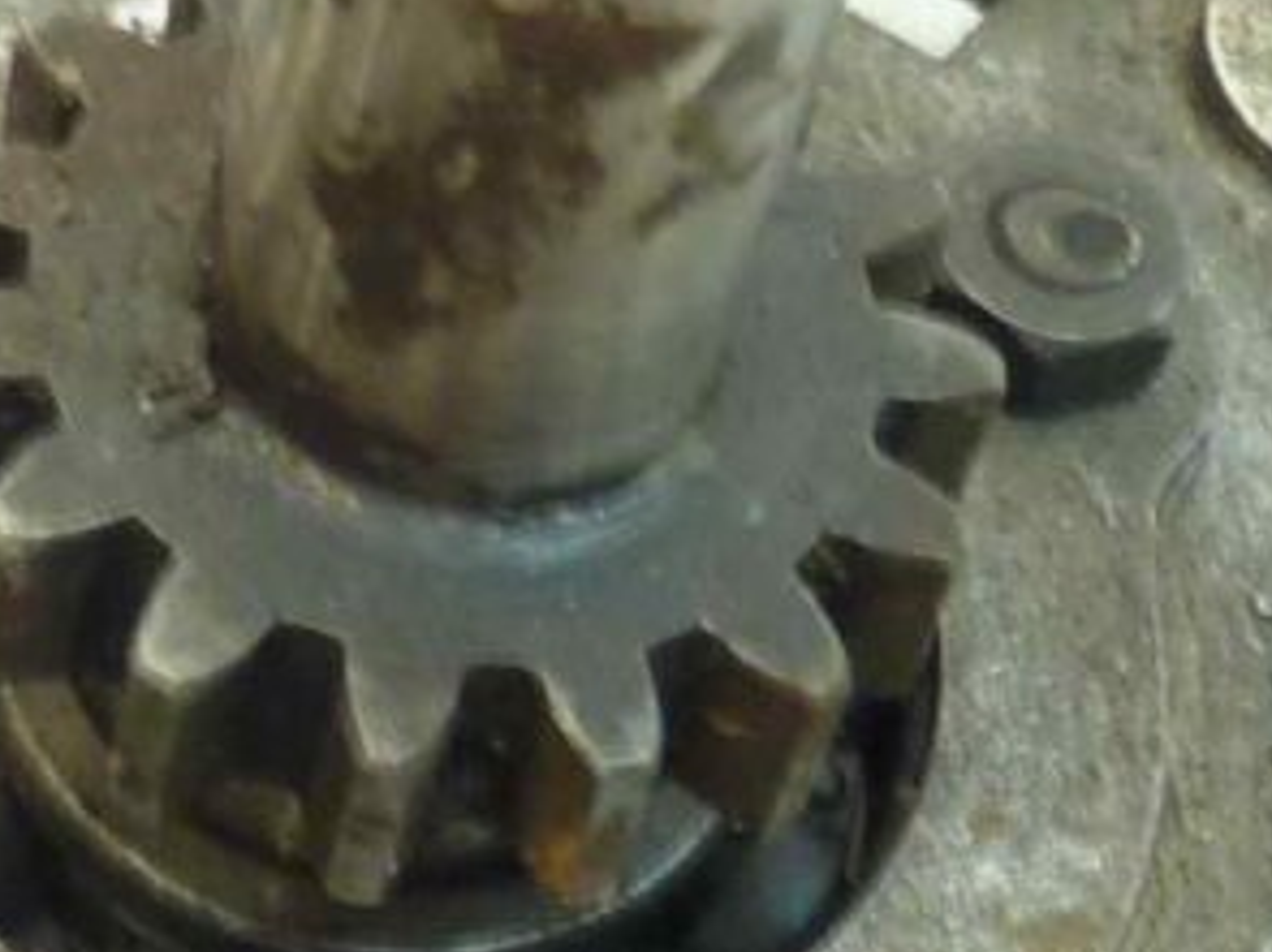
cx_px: 43
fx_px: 4665
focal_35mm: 127
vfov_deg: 11.7
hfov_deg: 15.3
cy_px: 579
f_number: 3.3
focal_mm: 4.1
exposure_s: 1/10
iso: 80
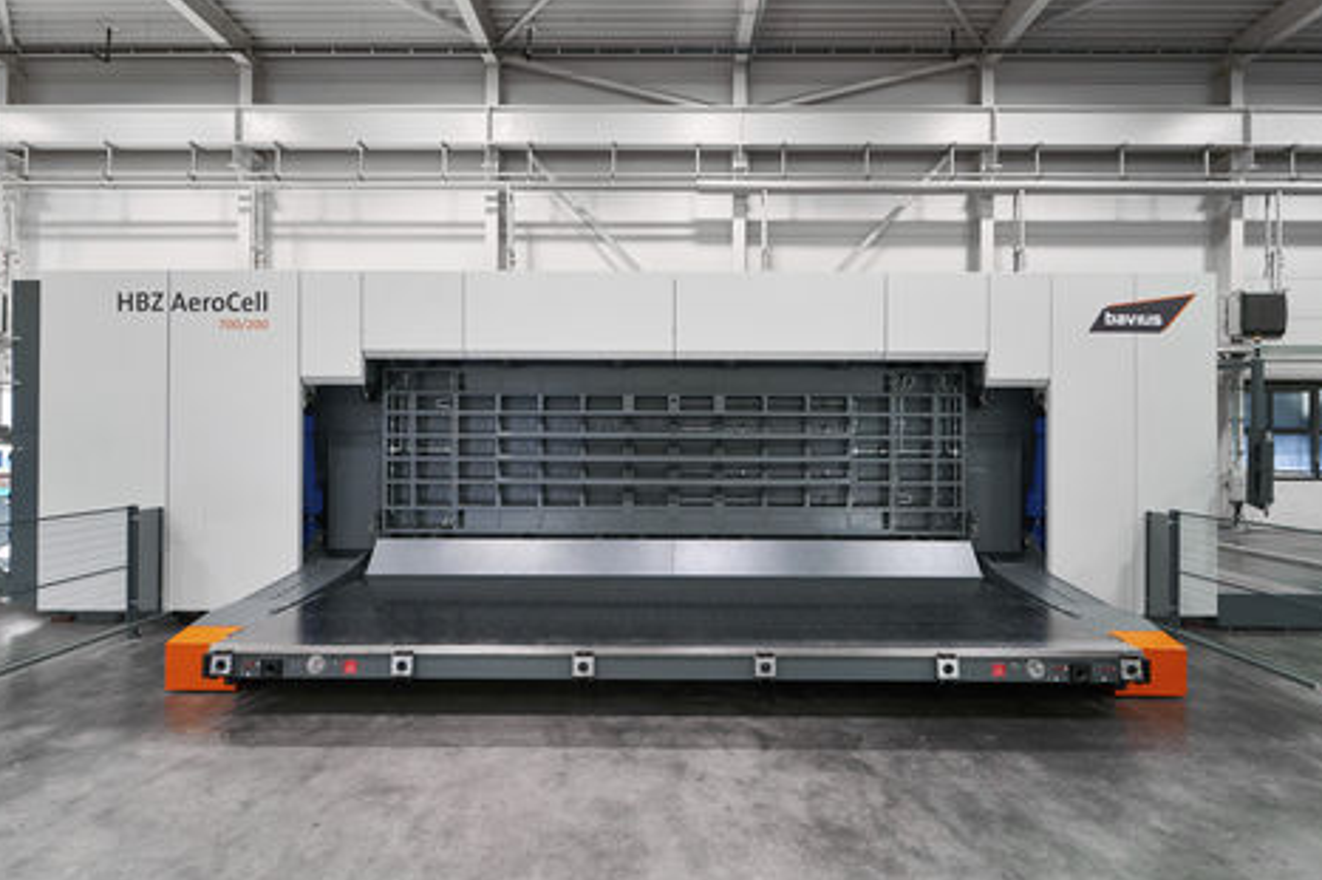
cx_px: 668
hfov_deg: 100.4
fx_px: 551
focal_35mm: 15
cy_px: 434
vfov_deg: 77.3
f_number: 5
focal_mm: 14
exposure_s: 1/100
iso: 800
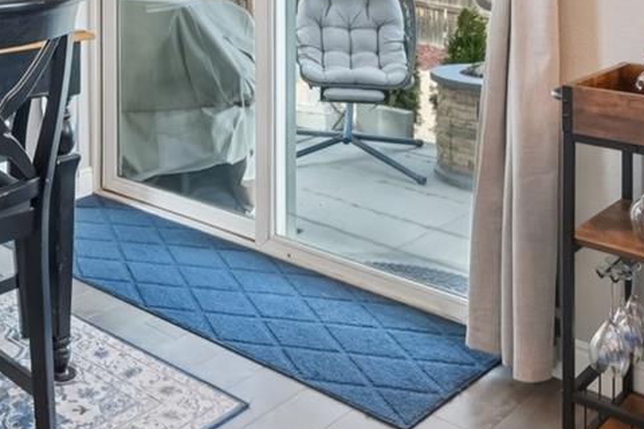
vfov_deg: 24.1
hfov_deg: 37.4
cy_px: -106
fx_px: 894
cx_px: 83
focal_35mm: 50
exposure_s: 1/10
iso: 800
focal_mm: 10
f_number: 8
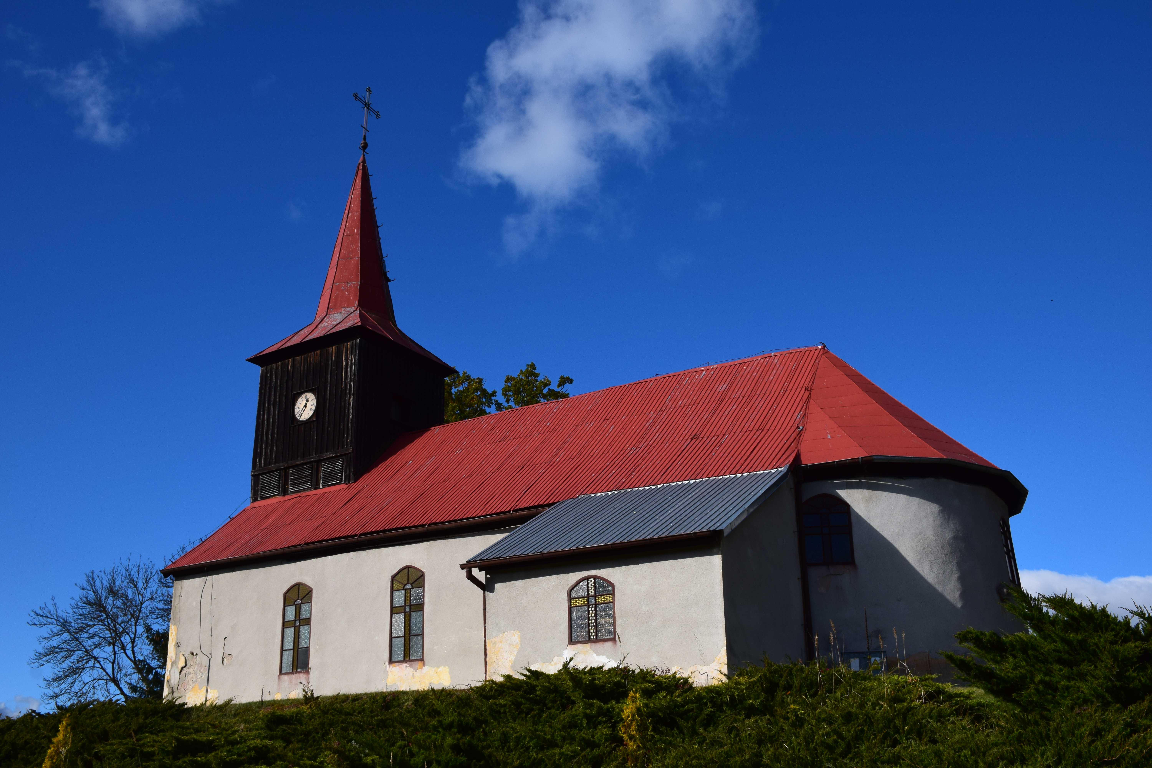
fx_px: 1248
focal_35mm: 39
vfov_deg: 34.2
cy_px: 384
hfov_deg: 49.6
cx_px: 576
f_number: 11
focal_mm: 26
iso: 250
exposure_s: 1/500
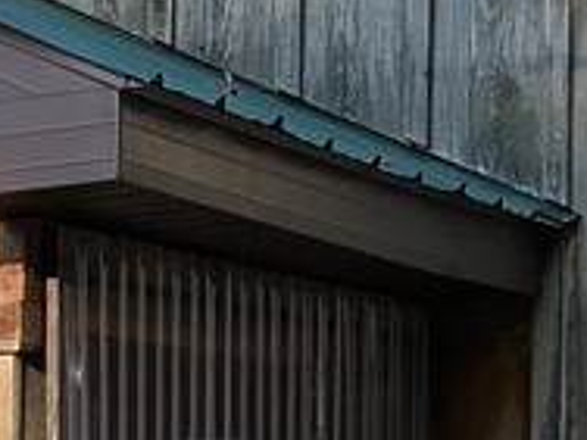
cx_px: -384
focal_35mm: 158
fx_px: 2679
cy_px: 671
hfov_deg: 11.8
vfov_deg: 9.1
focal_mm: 3
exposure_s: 1/120
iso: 25
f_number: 1.8
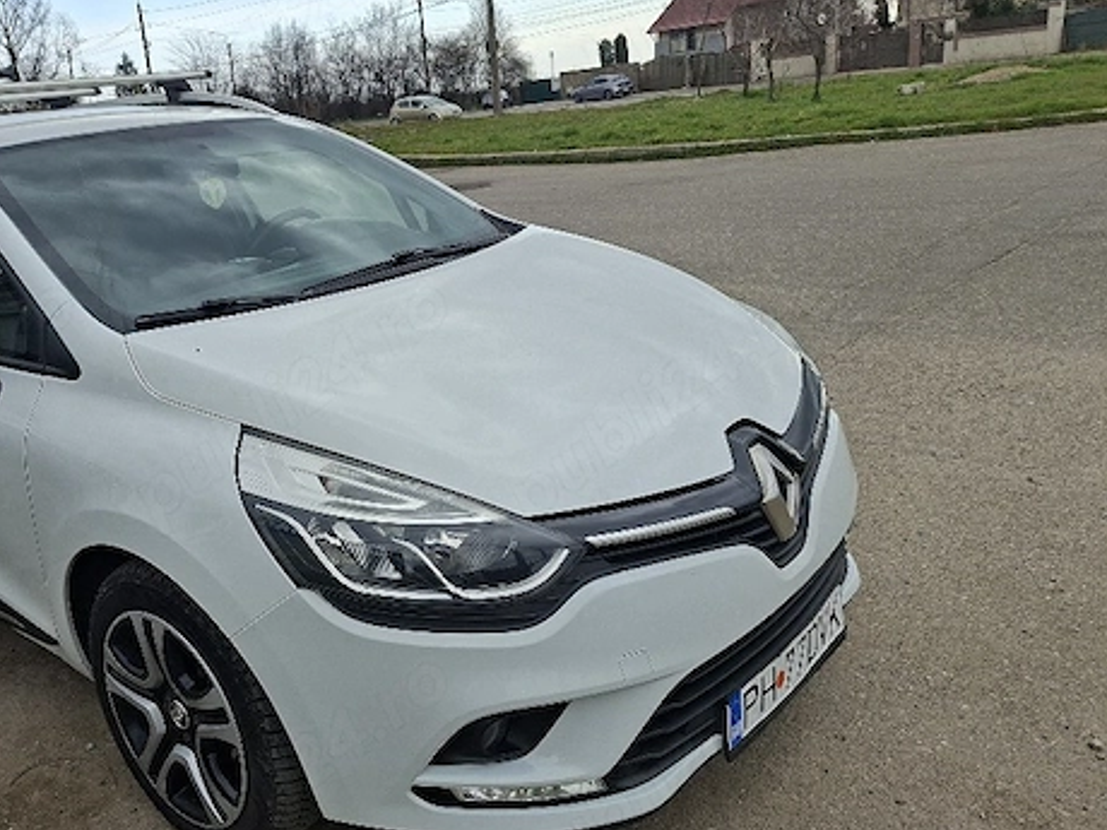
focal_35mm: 30
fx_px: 959
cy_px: 414
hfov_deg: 58.9
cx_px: 387
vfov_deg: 46.8
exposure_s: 1/1111
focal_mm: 5.54
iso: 50
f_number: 1.8
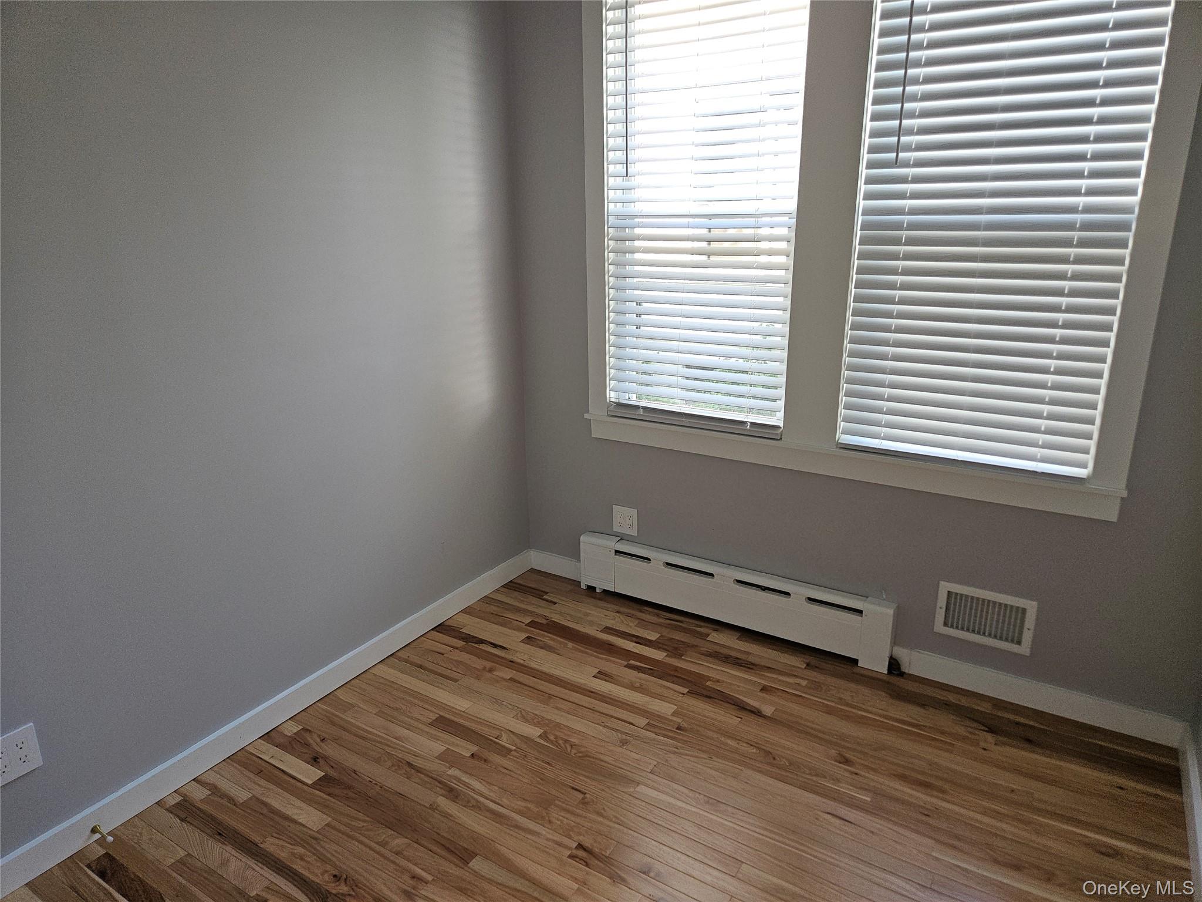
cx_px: 601
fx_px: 799
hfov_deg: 73.9
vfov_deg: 58.9
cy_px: 451
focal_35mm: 23
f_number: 1.8
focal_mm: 5.4
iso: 50
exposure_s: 1/60
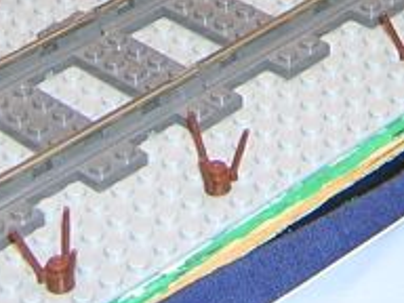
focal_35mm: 150
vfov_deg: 9.2
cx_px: 236
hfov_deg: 13.2
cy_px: -316
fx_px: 1751
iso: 100
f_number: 2.6
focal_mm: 4.7
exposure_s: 1/30
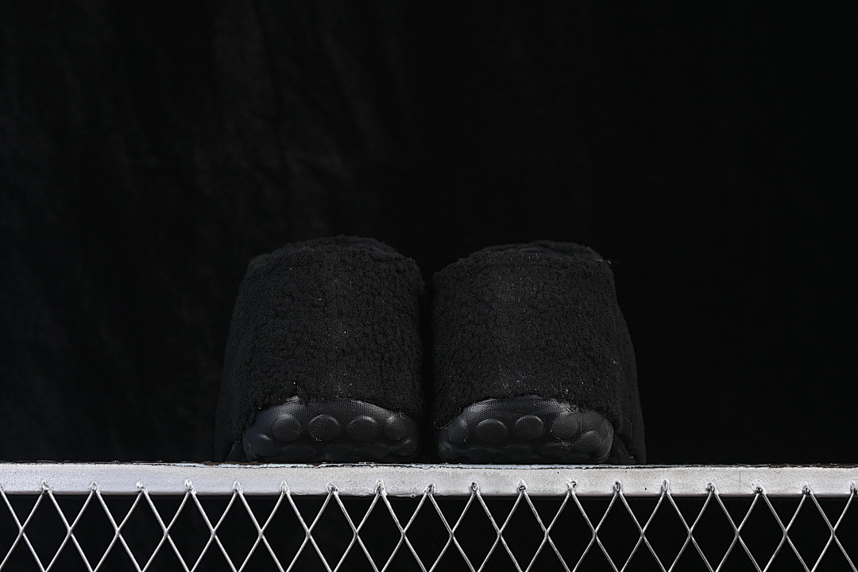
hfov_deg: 27.0
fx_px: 1787
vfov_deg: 18.2
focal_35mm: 75
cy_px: 286
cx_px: 429
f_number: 6.3
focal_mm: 50
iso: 160
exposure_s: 1/60
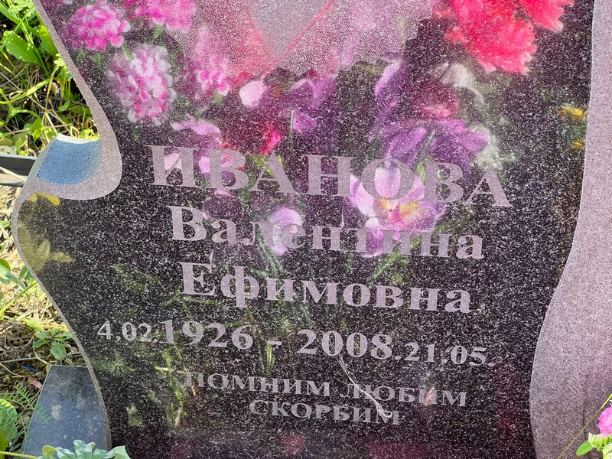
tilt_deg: -39.3
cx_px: 306
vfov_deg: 19.1
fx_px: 1361
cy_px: 230
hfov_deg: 25.3
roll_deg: -2.3
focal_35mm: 77
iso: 64
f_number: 2.8
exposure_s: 1/121
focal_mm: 9
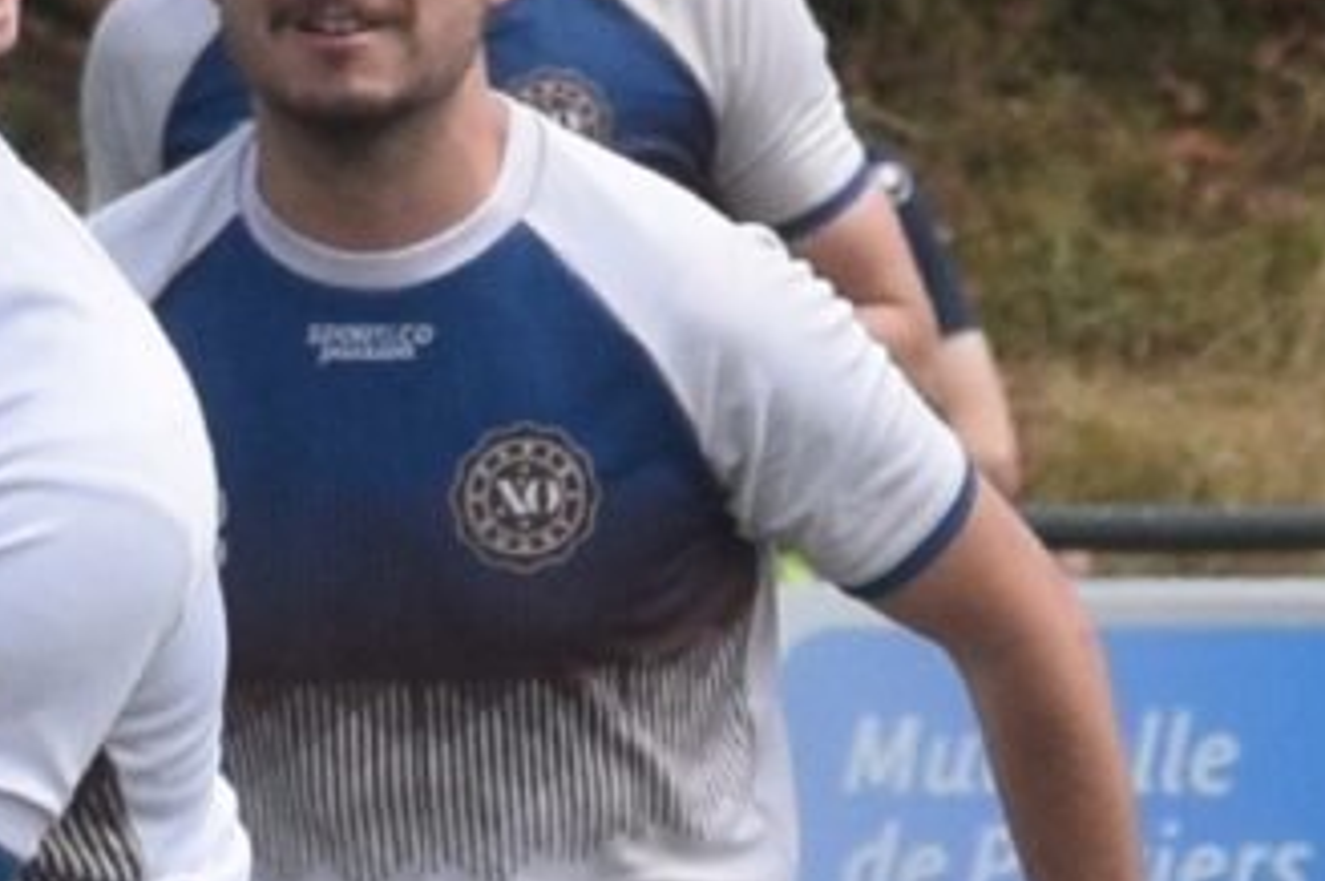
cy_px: 410
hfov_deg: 1.7
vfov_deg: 1.1
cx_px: -1539
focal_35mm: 1231
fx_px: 45258
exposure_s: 1/1600
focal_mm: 105
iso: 400
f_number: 5.6
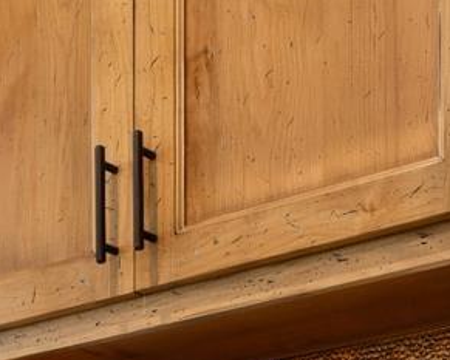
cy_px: 806
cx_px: -124
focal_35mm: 121
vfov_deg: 11.1
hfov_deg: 15.2
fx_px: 1612
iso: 200
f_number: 9
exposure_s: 1/1.25
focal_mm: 10
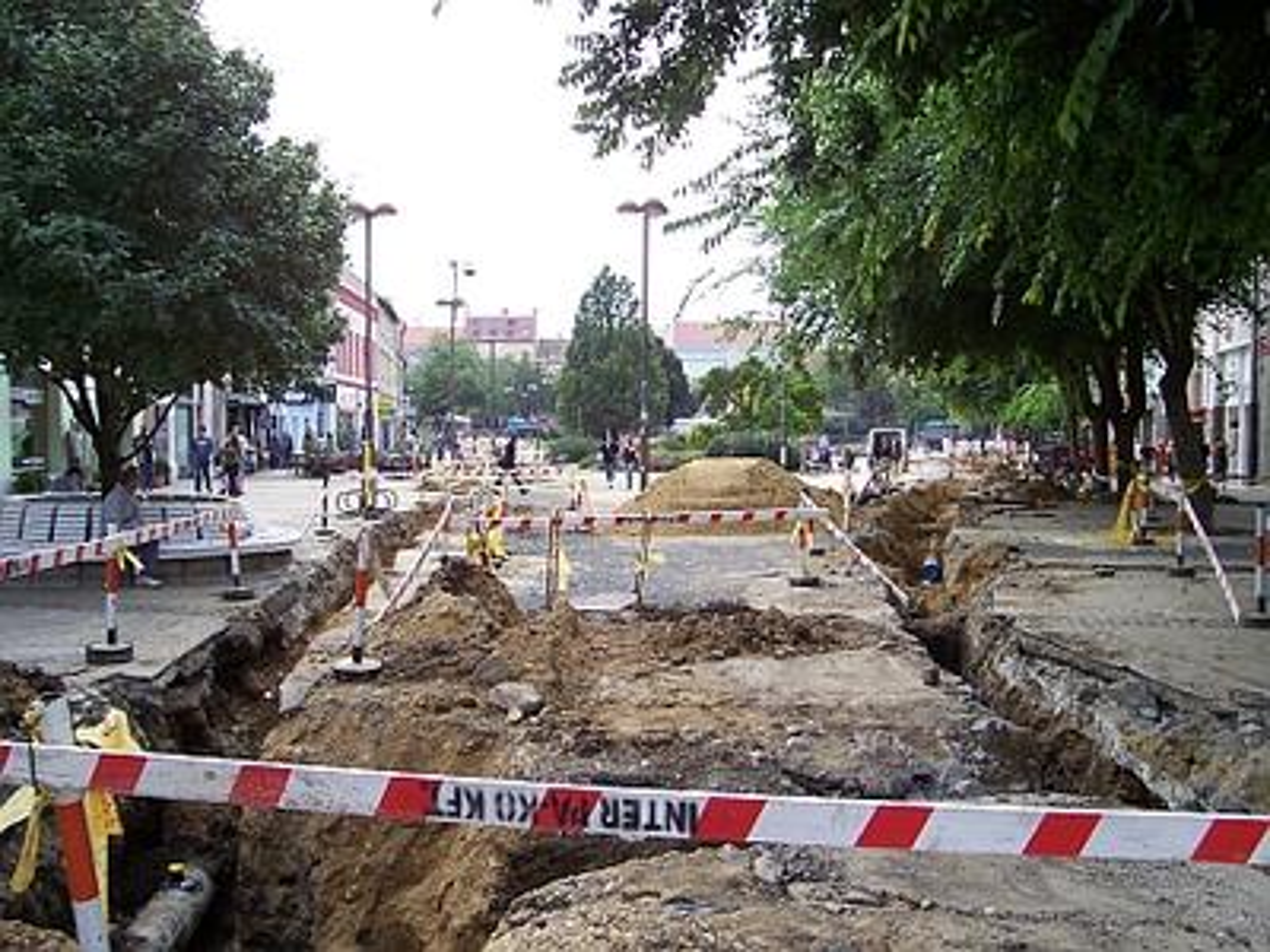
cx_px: 635
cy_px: 476
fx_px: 1247
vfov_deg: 41.8
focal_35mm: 34
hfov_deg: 54.0
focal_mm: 5.6
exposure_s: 1/350
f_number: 2.7
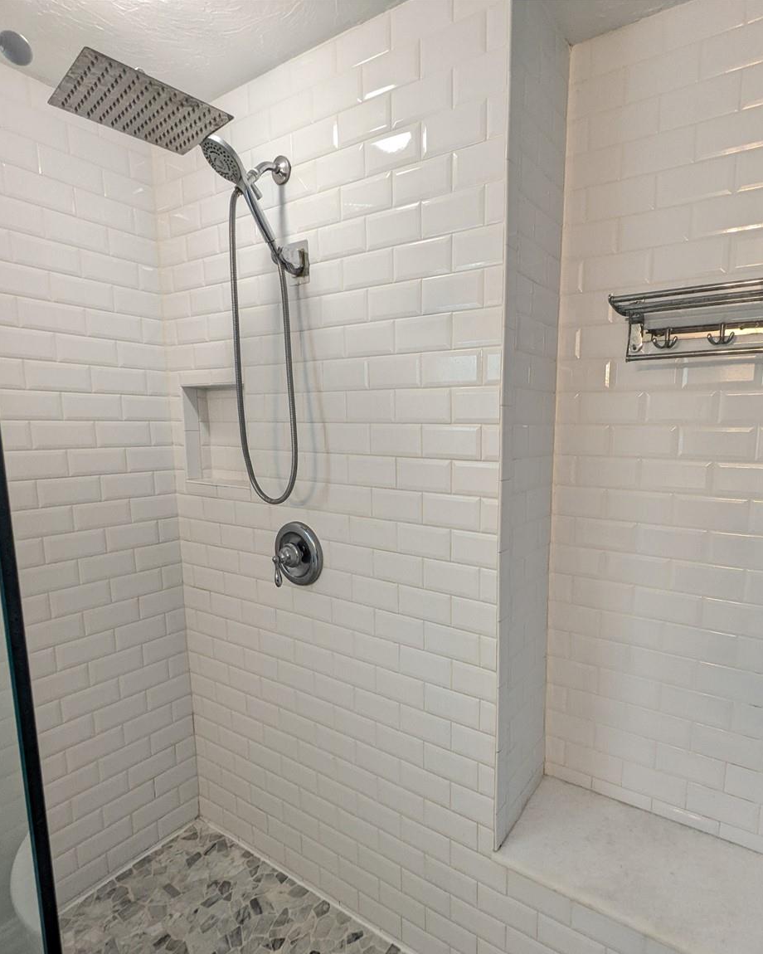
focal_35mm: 19
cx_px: 462
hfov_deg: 70.0
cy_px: 496
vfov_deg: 83.2
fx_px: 536
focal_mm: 1.83
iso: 104
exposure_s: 1/30
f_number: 2.2
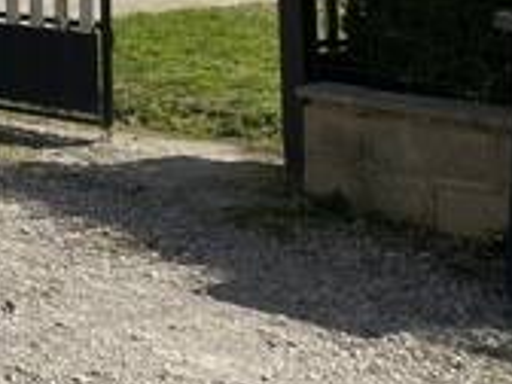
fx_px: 1834
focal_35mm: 124
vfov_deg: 11.2
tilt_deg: +3.8
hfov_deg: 13.0
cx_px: -619
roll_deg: -1.1
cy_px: -293
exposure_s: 1/3984
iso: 32
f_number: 1.8
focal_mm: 4.25
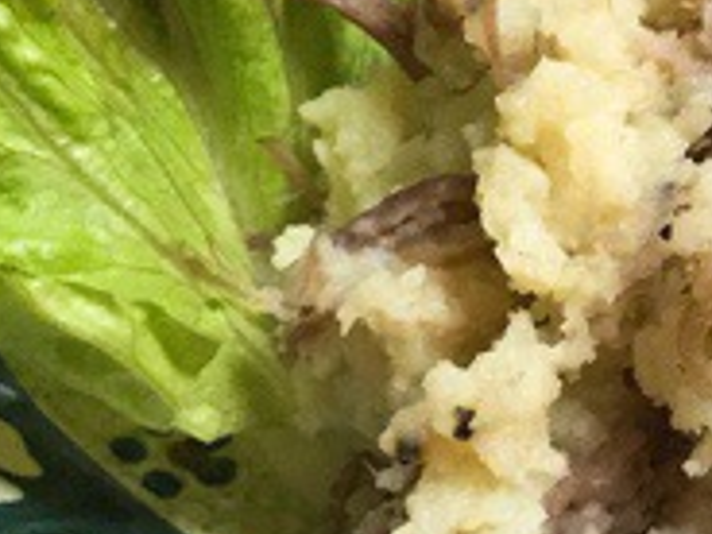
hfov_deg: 17.8
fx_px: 2221
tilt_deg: -64.3
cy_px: 217
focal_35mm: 108
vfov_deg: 13.7
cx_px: 689
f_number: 2.4
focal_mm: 3.3
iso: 200
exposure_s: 1/30
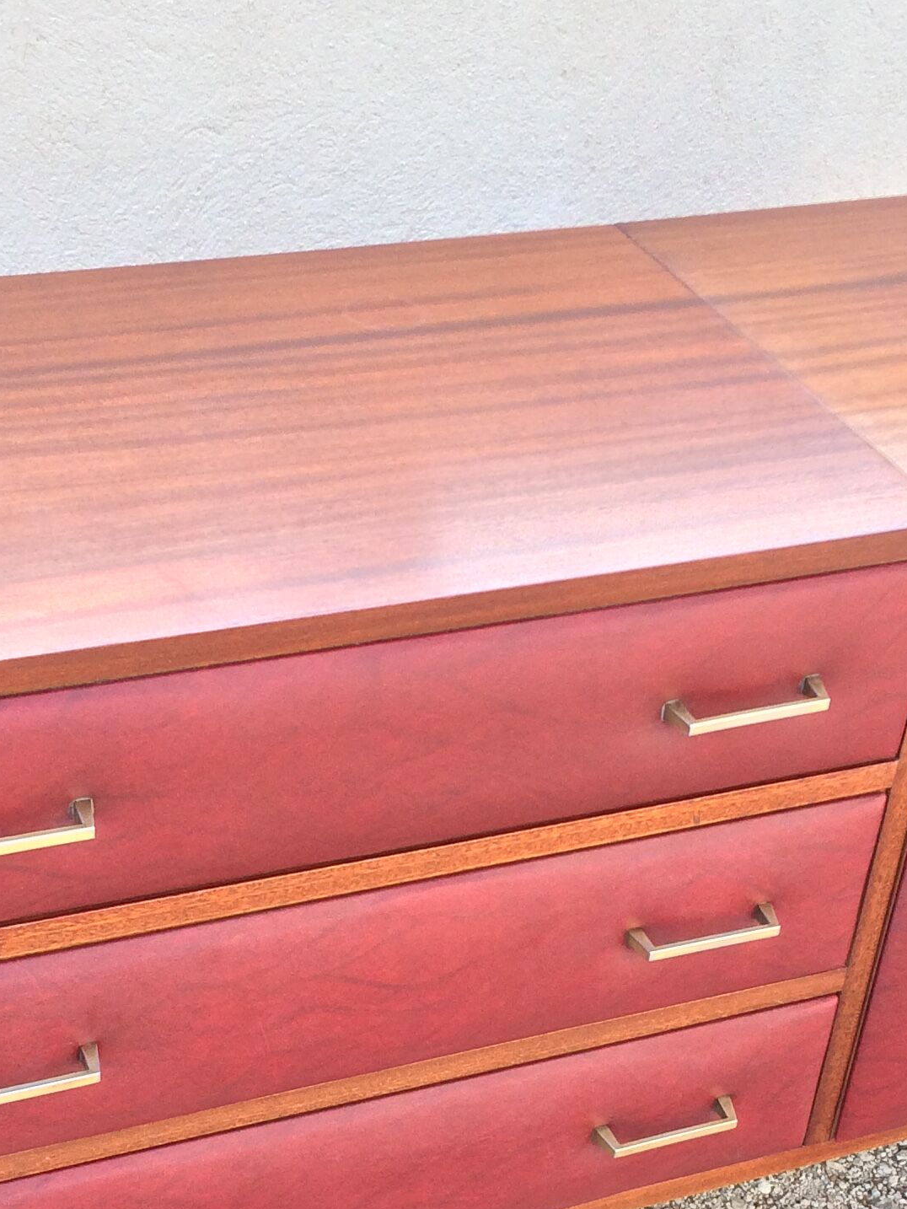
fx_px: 2305
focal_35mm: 66
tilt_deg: -39.0
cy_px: 1010
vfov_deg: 28.6
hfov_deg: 22.3
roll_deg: -7.5
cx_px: 447
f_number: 2.2
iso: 32
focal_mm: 4.15
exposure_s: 1/321
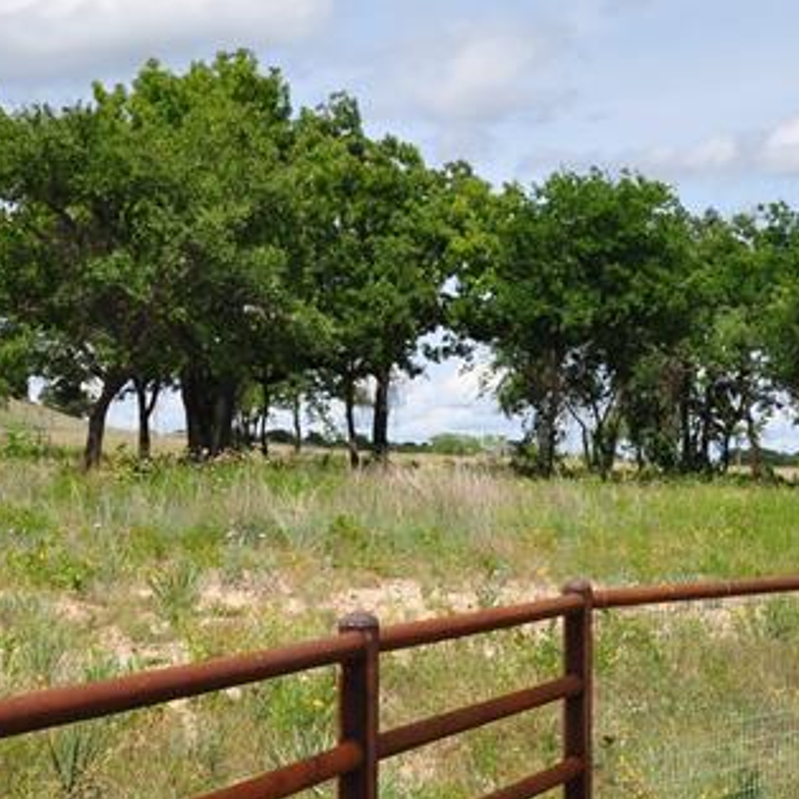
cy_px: 130
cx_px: 578
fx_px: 2167
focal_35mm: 83
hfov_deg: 20.8
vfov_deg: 20.6
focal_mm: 20
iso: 200
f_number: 11
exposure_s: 1/400
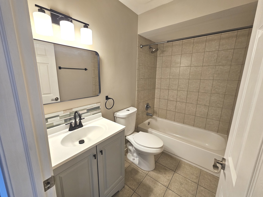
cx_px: 132
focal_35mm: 13
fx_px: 99
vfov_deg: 89.9
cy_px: 98
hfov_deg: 106.2
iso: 100
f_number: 2.2
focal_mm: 2.2
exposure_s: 1/60
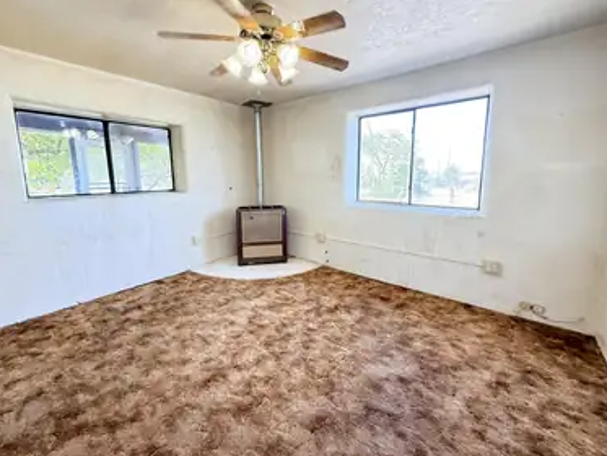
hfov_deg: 98.2
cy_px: 215
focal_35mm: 15
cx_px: 303
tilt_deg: -8.5
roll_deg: +0.6
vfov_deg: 81.7
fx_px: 263
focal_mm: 2.22
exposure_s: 1/120
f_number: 2.2
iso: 500
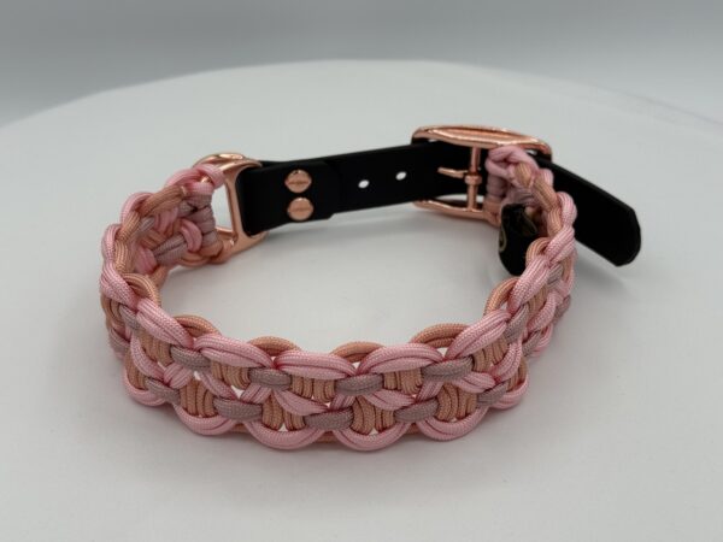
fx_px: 1003
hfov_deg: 39.7
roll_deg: +1.2
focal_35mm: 48
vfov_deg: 30.3
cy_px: 271
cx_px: 362
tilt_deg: -35.0
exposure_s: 1/2865
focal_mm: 6.76
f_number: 1.78
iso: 64
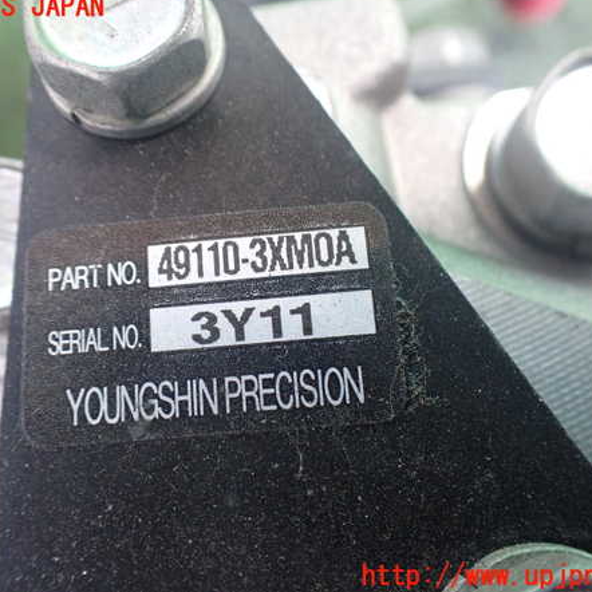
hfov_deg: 46.0
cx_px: 263
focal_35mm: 36
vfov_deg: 46.0
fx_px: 697
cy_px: 292
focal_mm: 5.4
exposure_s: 1/50
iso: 800
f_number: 2.3
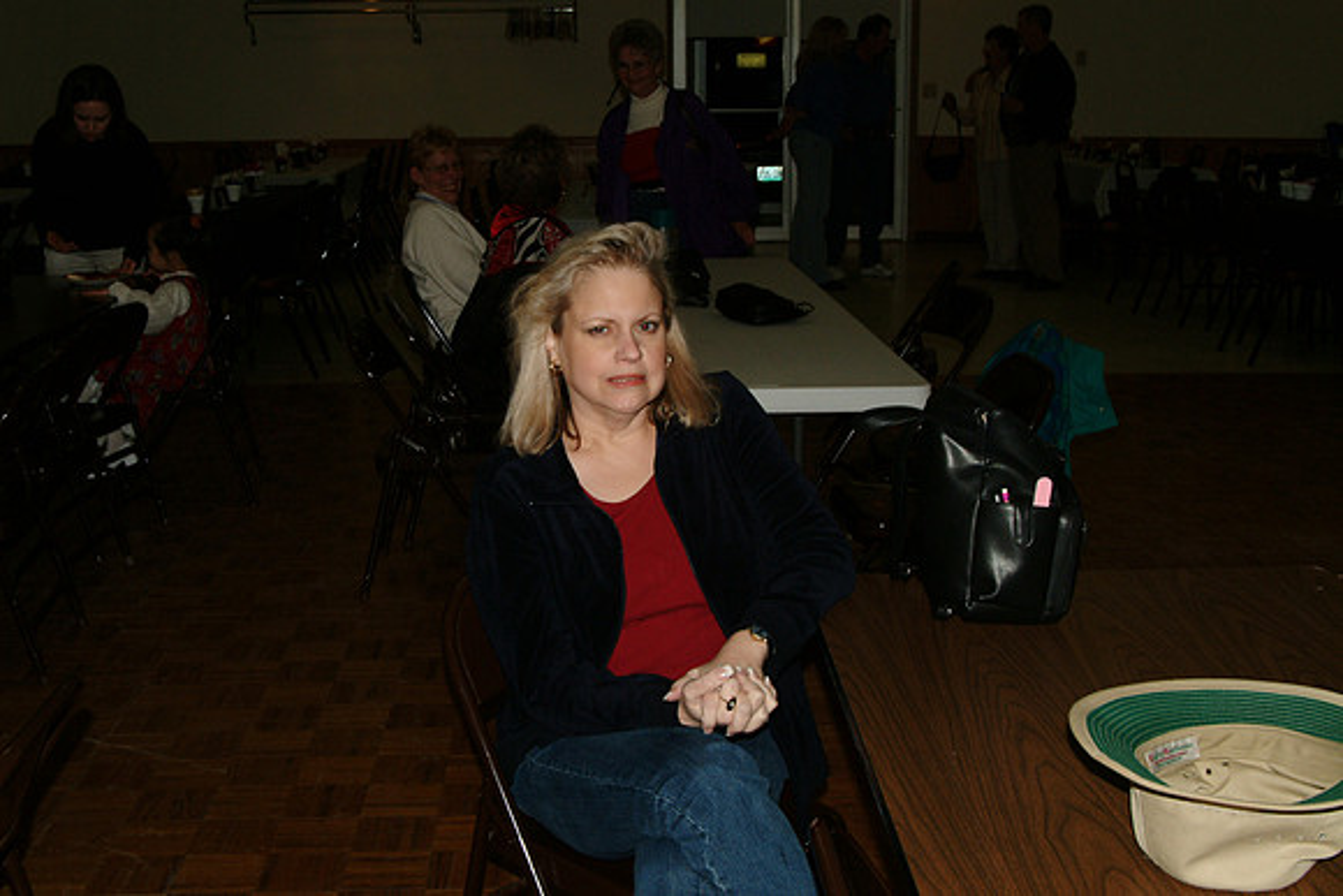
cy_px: 448
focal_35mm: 42
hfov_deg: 46.4
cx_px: 672
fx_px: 1567
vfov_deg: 31.9
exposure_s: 1/125
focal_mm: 28
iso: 400
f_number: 11
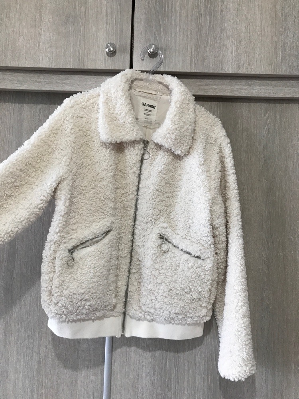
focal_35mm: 28
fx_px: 322
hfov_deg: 49.7
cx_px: 150
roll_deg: -1.8
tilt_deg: +4.1
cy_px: 200
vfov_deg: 63.4
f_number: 1.8
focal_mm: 3.99
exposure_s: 1/33
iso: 40
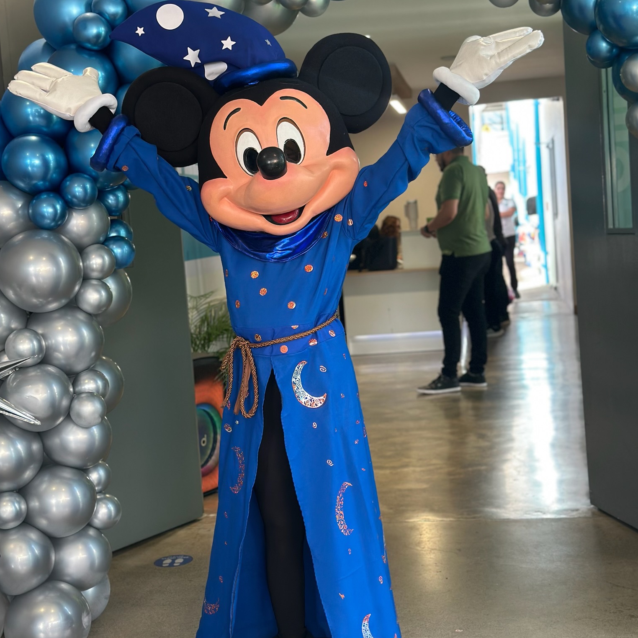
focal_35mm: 57
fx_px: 1189
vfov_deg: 30.0
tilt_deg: -3.7
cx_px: 318
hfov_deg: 30.0
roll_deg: +3.8
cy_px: 301
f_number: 1.78
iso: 100
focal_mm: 6.86
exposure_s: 1/120
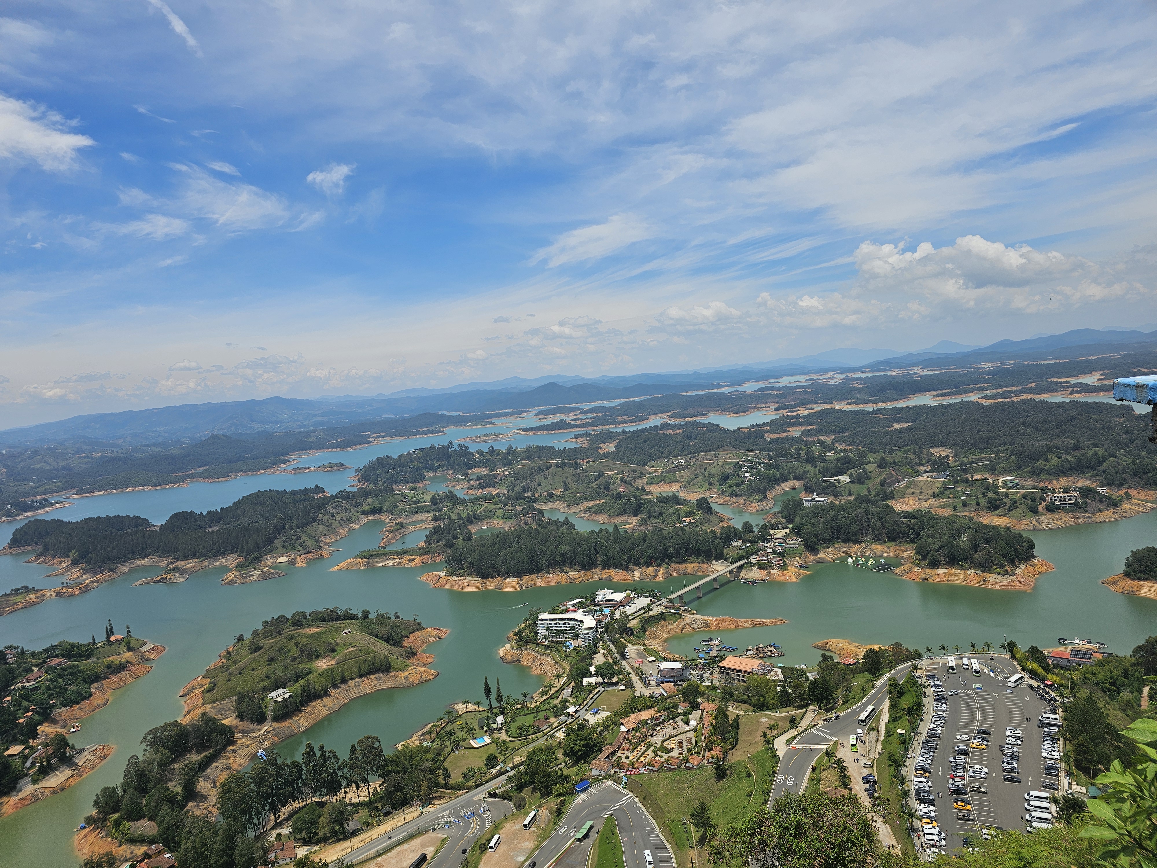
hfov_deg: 73.9
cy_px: 434
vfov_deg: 58.9
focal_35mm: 23
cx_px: 578
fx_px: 769
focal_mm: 6.3
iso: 10
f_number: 1.7
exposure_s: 1/1399
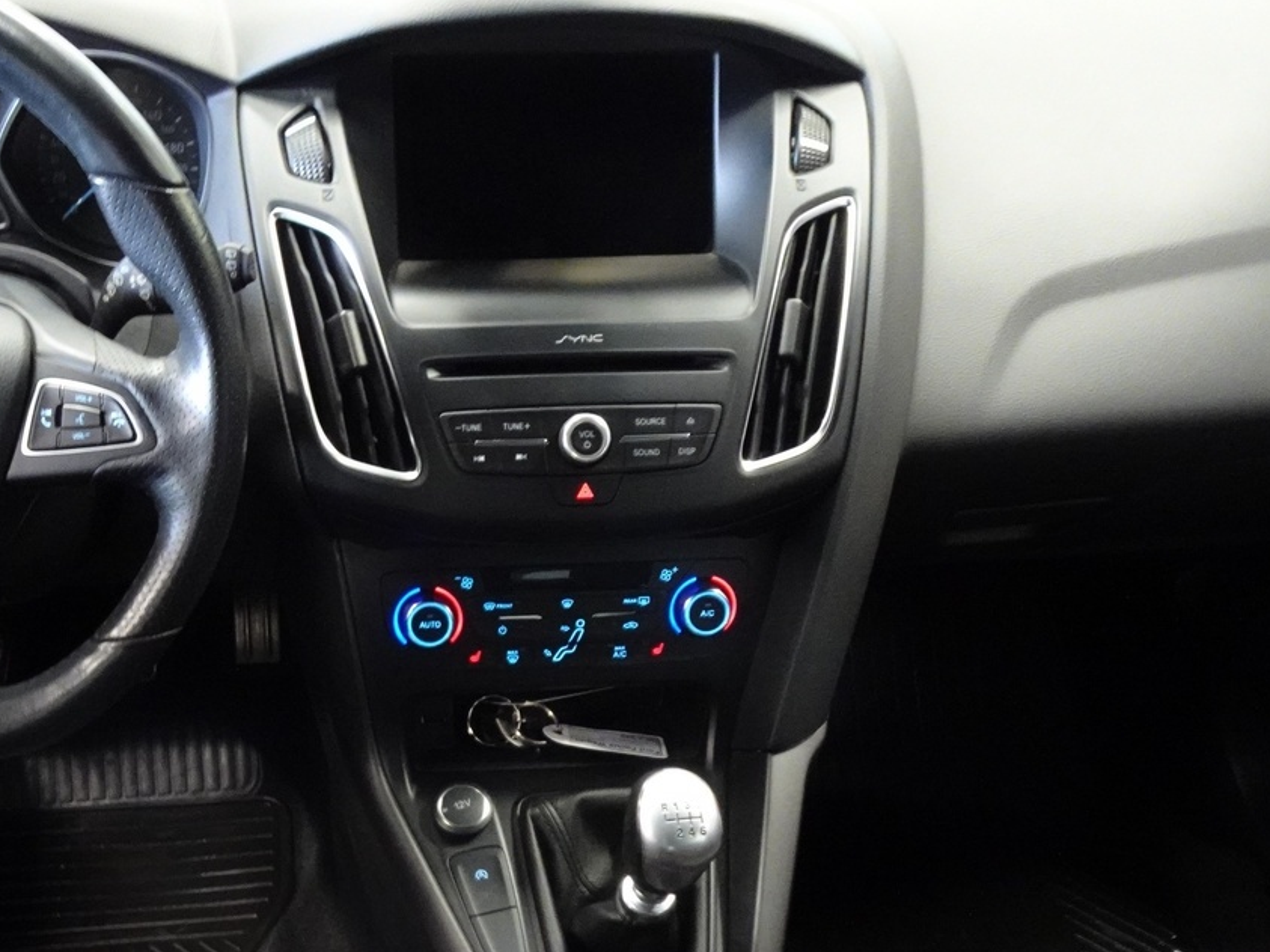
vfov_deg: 34.3
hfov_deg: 45.1
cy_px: 732
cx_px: 422
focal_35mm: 41
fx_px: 1504
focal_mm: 4.25
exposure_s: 1/5
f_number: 3.5
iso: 800
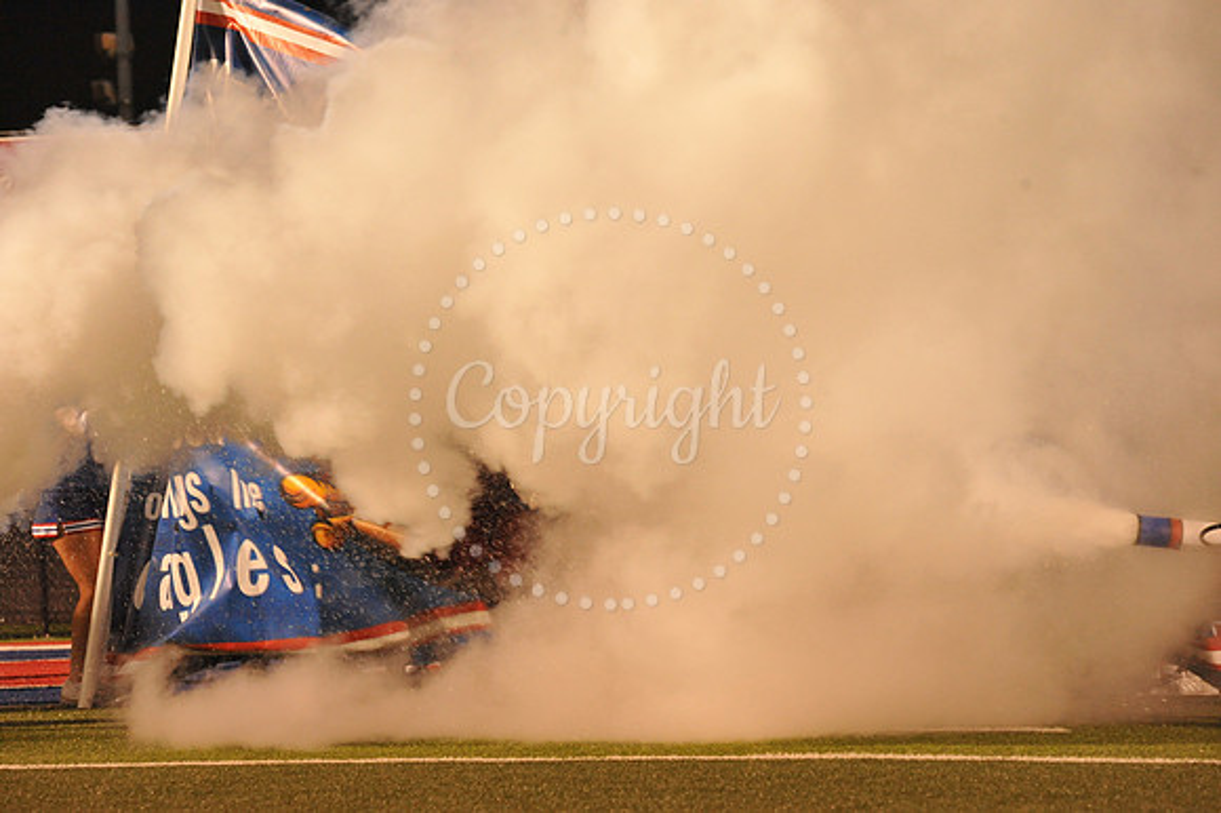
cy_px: 406
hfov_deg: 13.3
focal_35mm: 155
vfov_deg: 8.8
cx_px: 610
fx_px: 5254
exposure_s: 1/160
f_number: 7.1
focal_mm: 155
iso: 5000
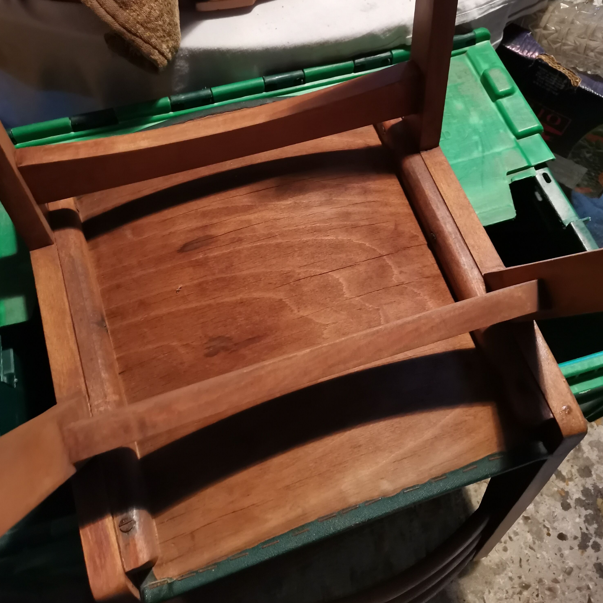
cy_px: 248
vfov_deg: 52.2
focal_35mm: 31
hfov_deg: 52.5
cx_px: 303
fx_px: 611
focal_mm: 4.75
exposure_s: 1/25
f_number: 1.8
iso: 1000
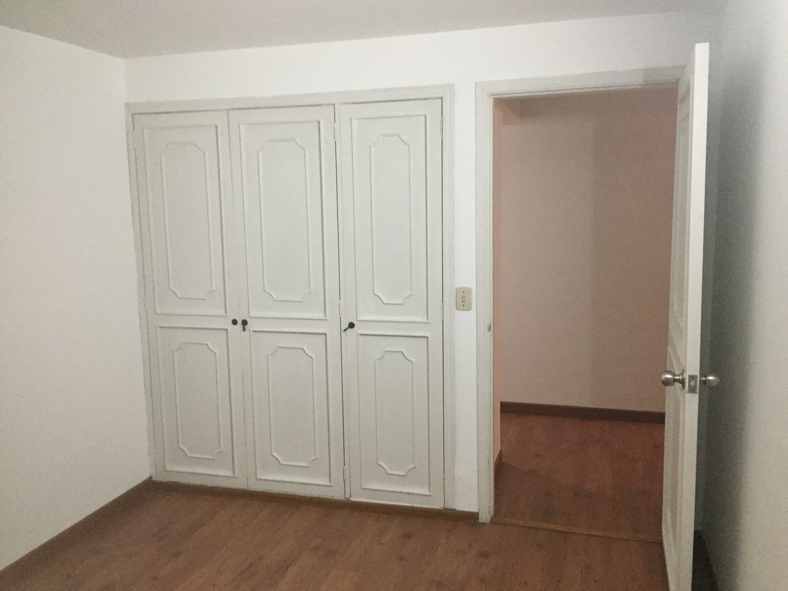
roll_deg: +1.9
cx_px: 394
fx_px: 660
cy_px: 296
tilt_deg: -3.6
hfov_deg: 61.7
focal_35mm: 29
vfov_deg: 48.2
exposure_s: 1/30
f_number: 2.2
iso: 250
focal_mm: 4.15
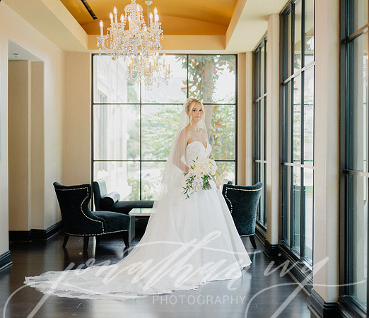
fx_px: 677
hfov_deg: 30.5
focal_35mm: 60
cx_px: 180
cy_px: 162
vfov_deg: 26.4
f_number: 2
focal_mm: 50
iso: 64
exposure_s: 1/125
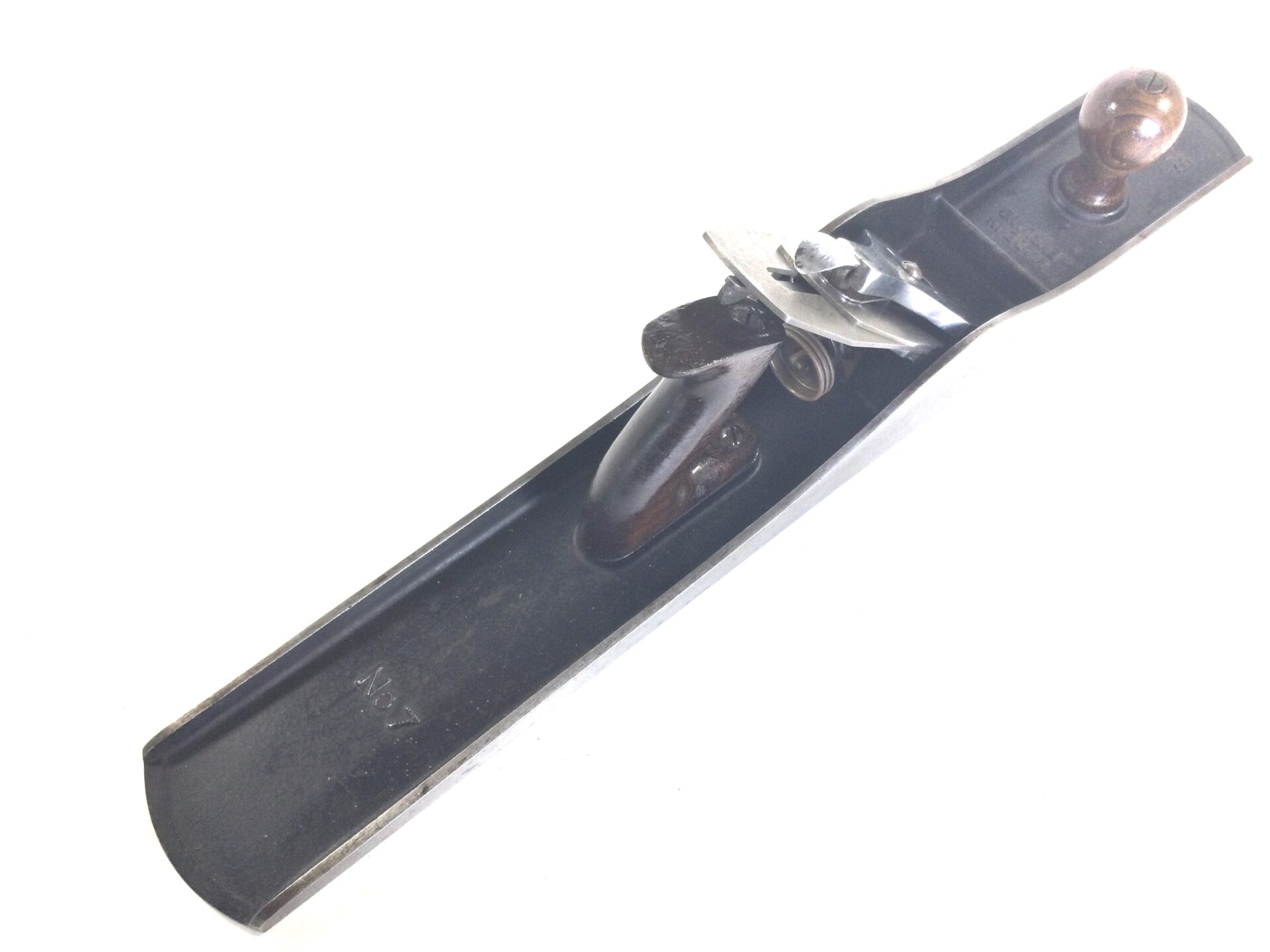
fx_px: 1137
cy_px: 476
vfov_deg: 45.4
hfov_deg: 58.4
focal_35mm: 31
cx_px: 635
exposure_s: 1/100
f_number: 2.4
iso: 25
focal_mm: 3.3
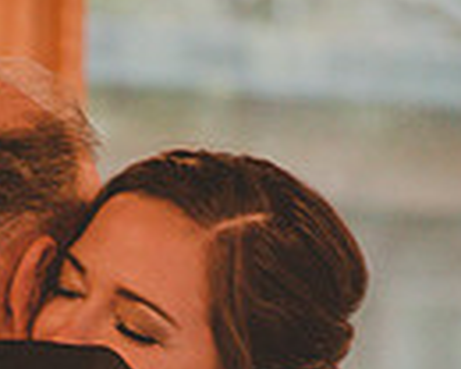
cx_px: 103
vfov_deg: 1.9
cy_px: 699
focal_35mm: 831
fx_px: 11338
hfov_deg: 2.3
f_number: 5
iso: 4500
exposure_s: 1/60
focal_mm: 170
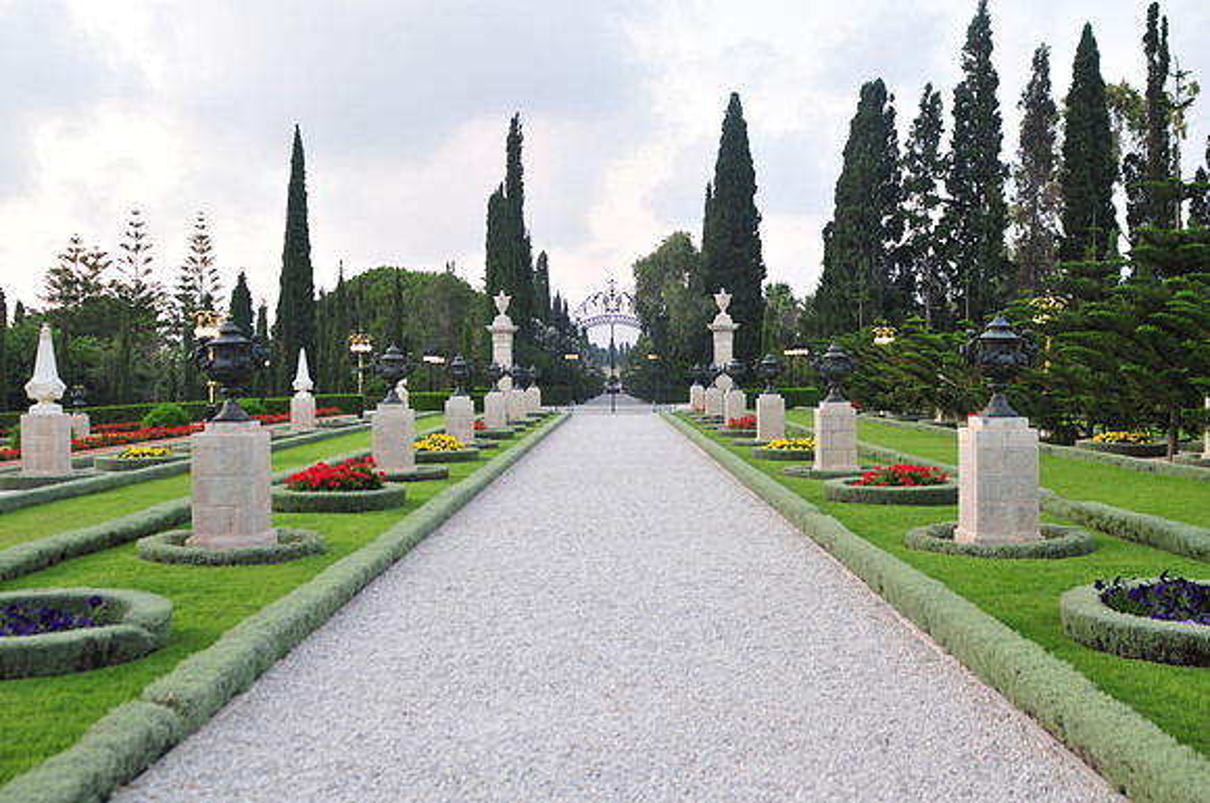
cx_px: 605
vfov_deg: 36.8
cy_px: 402
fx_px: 1208
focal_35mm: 36
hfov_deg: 53.2
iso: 200
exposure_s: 1/125
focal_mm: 24
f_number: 2.8
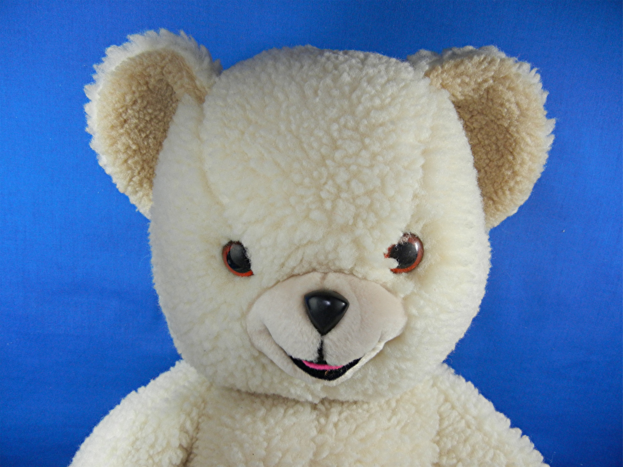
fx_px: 540
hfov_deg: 60.0
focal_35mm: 30
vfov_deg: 46.8
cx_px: 312
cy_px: 234
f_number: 3.5
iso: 200
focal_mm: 5.4
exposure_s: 1/30
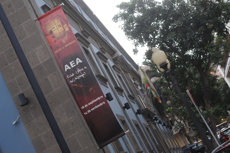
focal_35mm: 60
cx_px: 115
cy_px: 76
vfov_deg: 22.6
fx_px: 383
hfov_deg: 33.4
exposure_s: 1/13
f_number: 6.3
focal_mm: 60
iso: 800
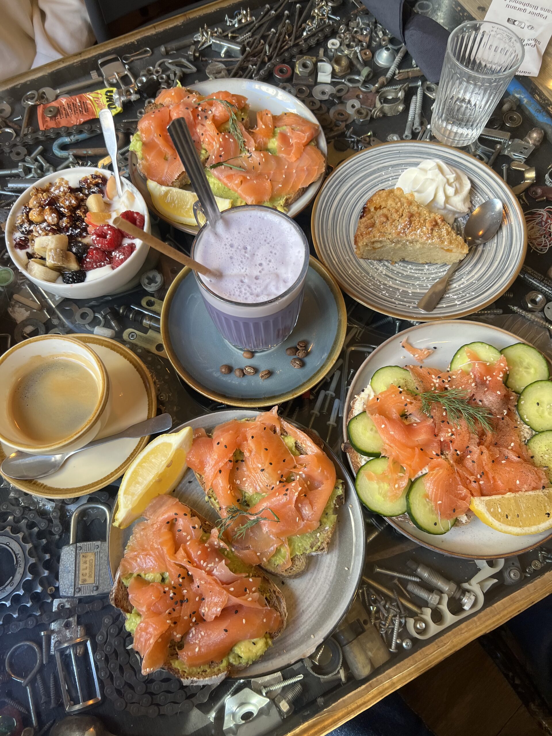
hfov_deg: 53.1
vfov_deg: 67.3
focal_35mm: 26
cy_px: 368
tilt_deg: -67.2
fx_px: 553
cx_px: 276
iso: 80
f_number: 1.5
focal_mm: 5.7
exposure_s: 1/100
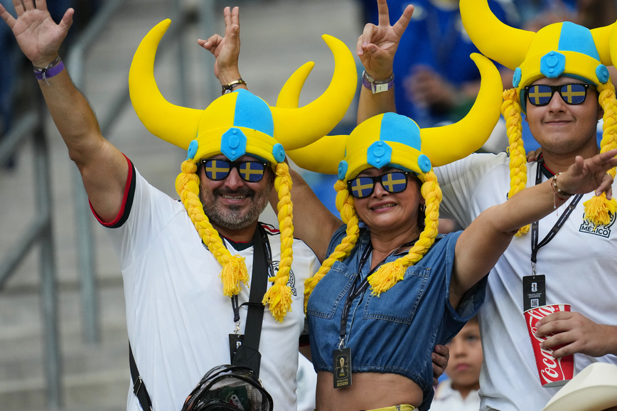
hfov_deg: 4.4
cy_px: 175
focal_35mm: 472
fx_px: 8086
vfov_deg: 2.9
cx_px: 356
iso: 2500
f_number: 3.2
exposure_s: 1/1250
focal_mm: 400
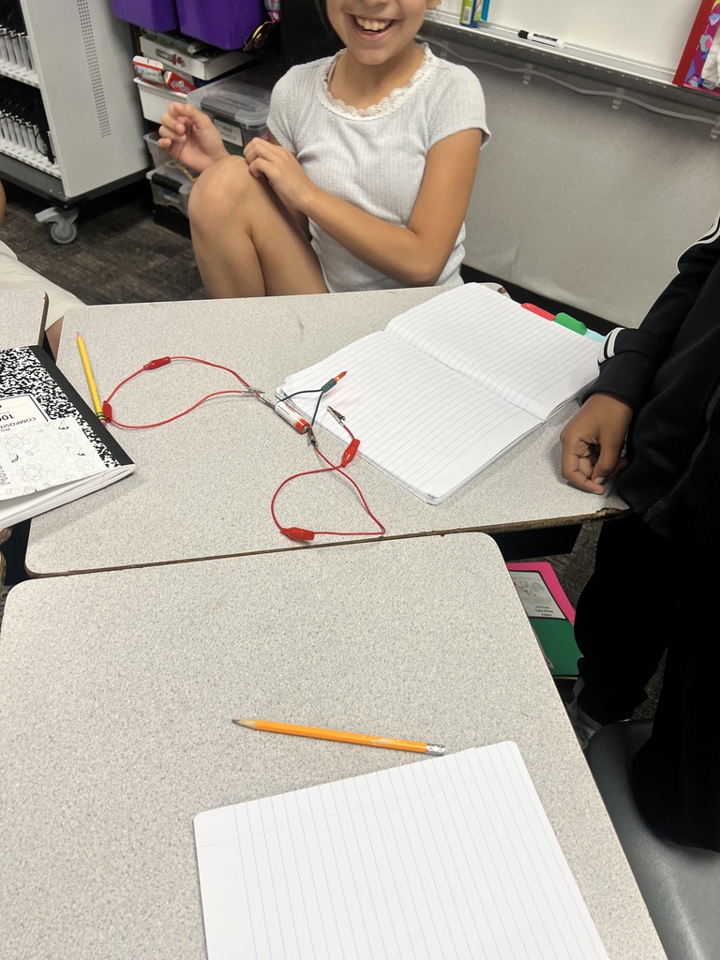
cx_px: 360
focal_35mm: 26
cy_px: 480
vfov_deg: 67.3
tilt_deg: -46.5
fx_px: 721
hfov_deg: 53.1
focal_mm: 5.7
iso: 64
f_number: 1.5
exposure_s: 1/60
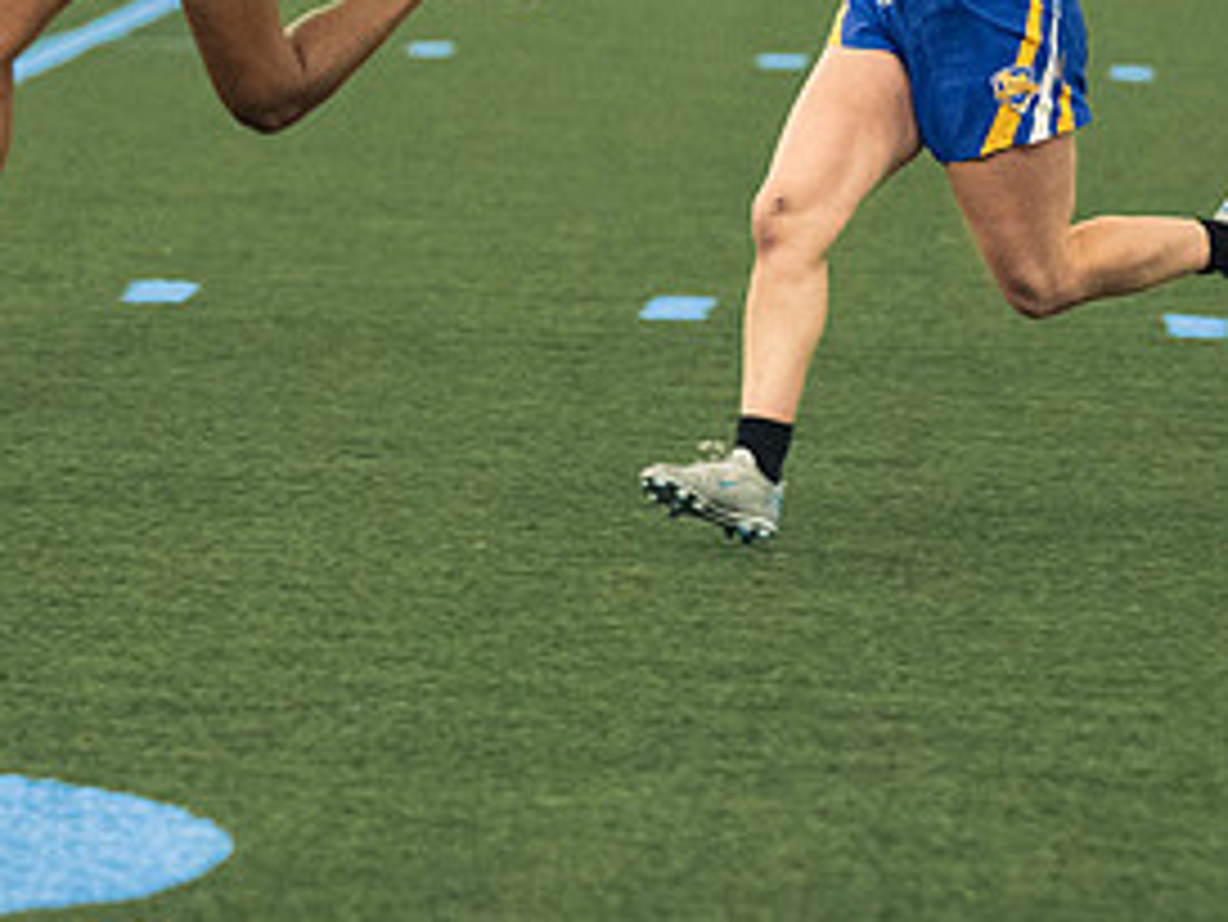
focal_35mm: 412
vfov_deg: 3.6
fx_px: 14622
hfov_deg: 4.8
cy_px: 247
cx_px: 540
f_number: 2.8
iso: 8000
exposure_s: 1/500
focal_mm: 135
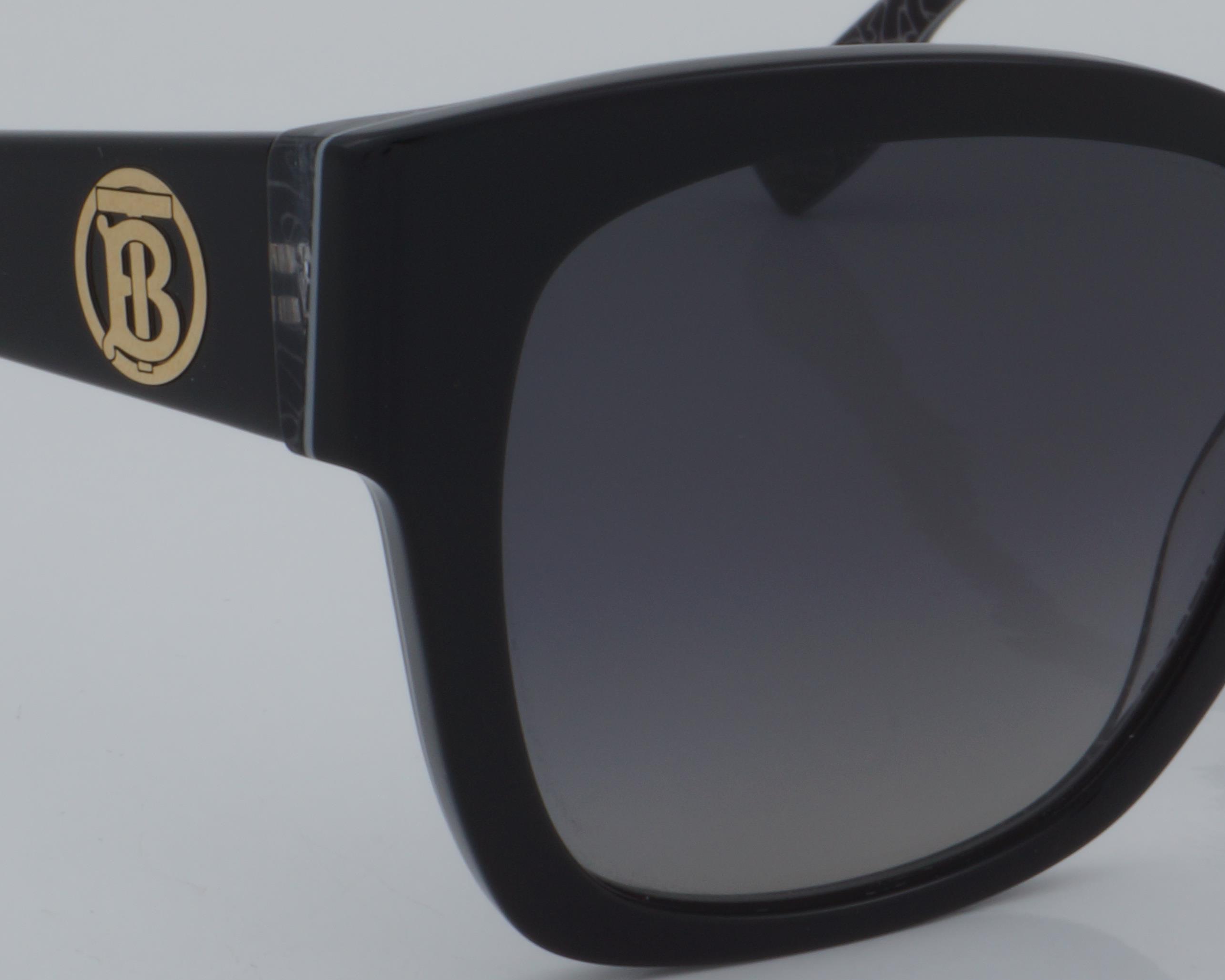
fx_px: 5982
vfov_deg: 9.4
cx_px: 723
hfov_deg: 11.7
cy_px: 382
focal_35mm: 165
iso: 100
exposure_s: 1/4
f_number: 32
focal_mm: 50
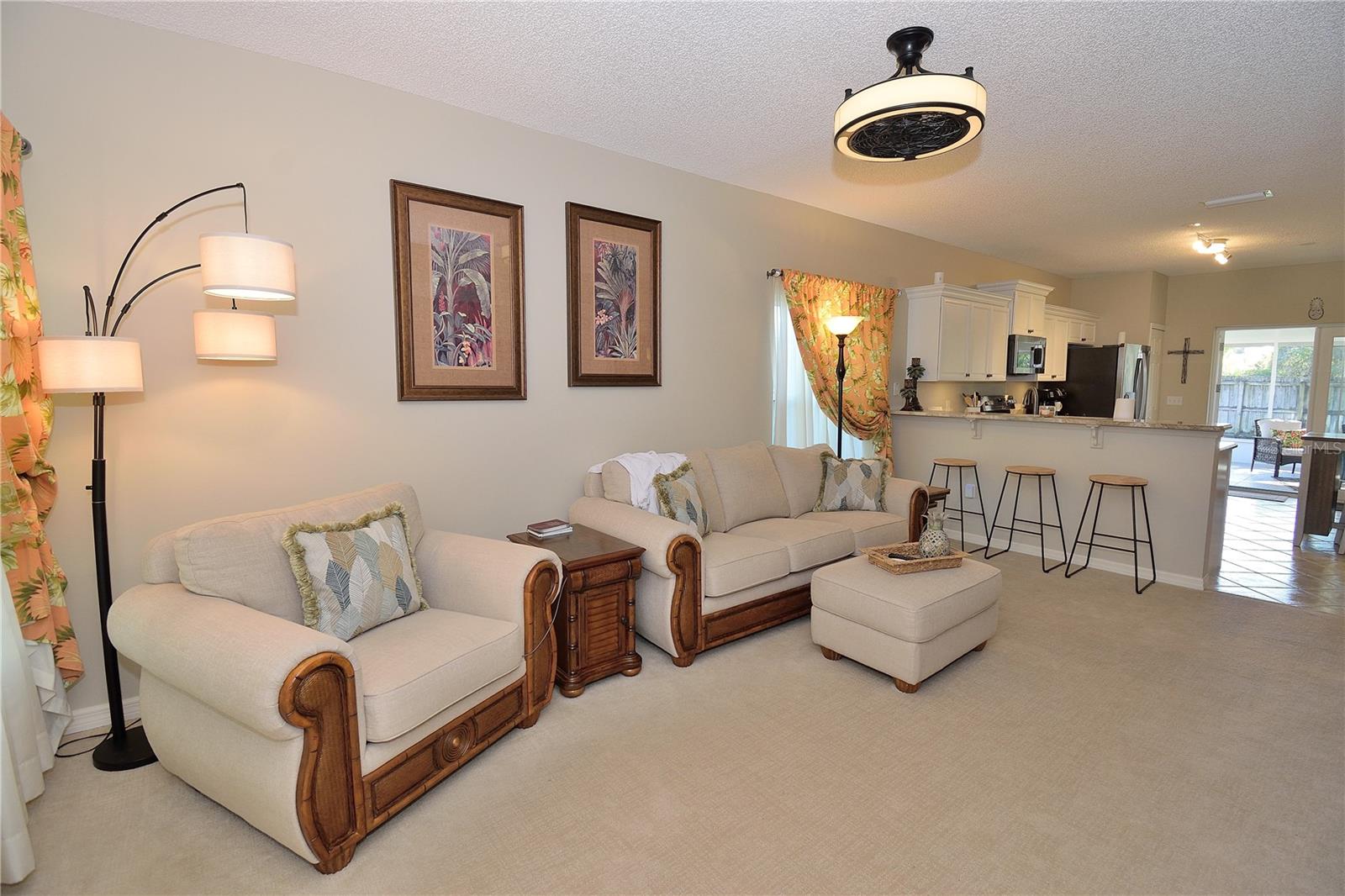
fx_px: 560
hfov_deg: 100.4
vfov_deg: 77.3
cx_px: 672
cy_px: 448
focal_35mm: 15
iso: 400
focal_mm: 10
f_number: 7.1
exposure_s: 1/25
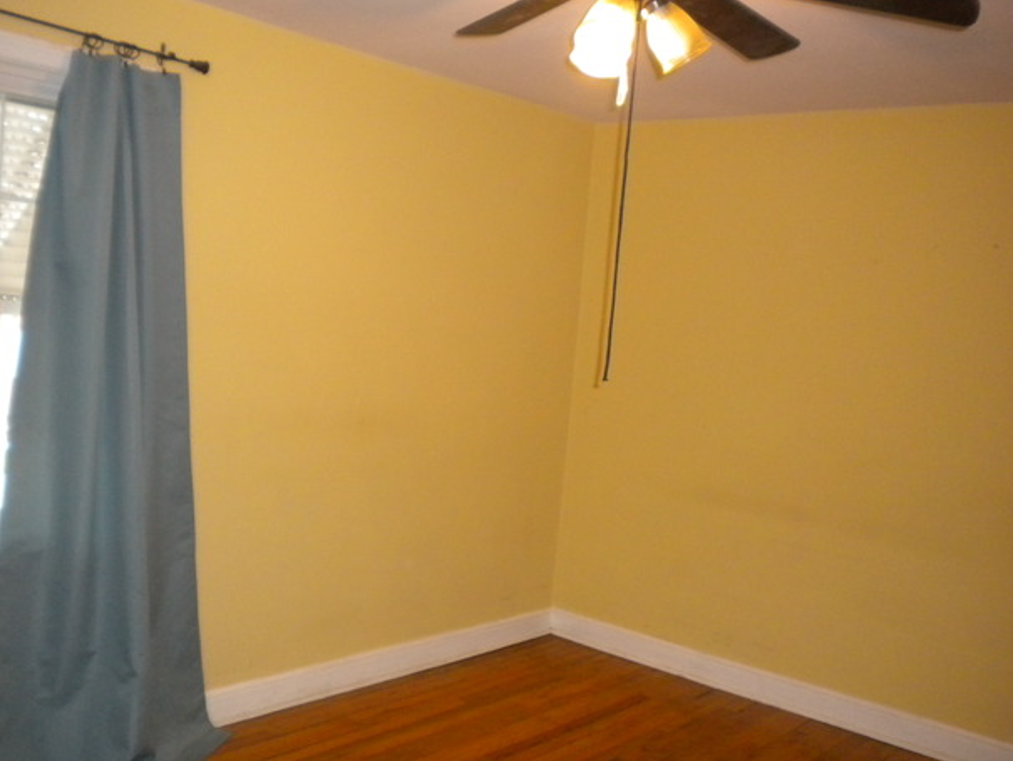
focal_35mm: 37
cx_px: 482
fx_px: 1083
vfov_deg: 38.7
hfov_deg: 50.1
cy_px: 386
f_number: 3.1
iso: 400
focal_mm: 6.3
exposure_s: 1/30
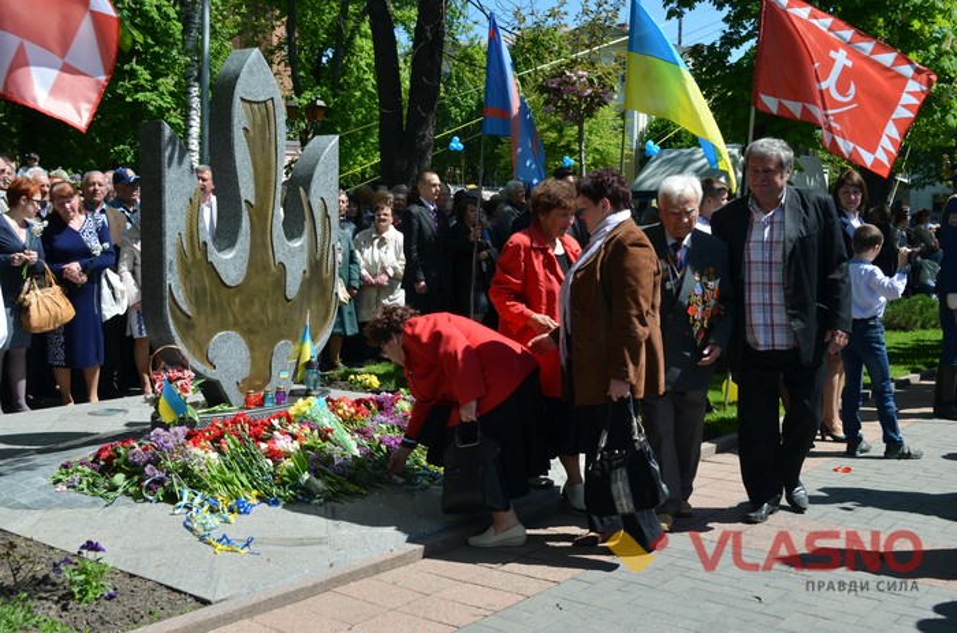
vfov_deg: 31.7
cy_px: 316
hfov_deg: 46.5
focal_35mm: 42
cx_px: 478
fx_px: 1114
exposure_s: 1/250
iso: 140
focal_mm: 28
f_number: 8
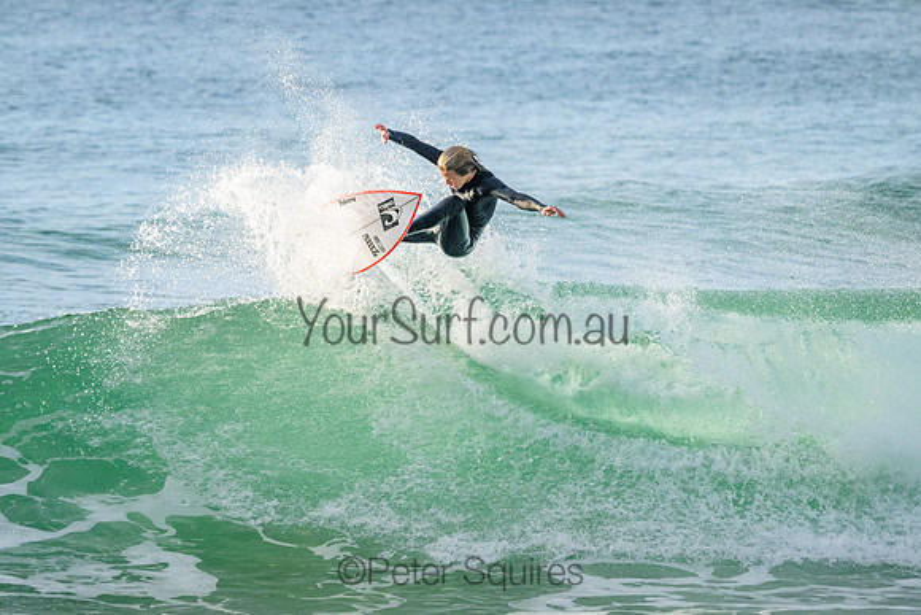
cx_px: 460
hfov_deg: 4.2
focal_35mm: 490
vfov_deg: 2.8
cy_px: 308
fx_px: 12538
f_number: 11
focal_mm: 490
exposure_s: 1/1250
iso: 4500
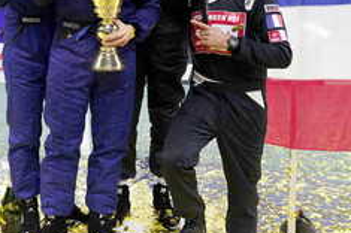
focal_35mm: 50
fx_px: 487
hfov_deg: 38.7
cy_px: 36
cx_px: 90
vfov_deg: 26.3
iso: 1000
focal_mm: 26
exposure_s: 1/320
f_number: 3.2
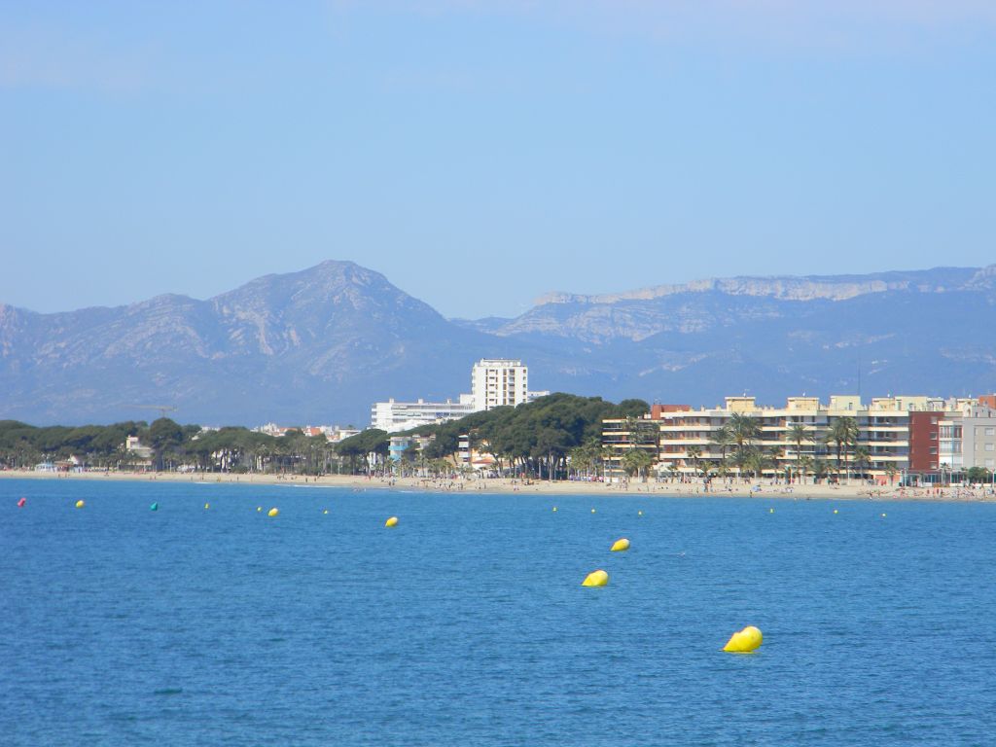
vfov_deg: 6.6
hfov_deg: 8.8
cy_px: 374
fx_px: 6503
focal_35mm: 226
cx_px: 498
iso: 80
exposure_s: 1/487
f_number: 5.4
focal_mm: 41
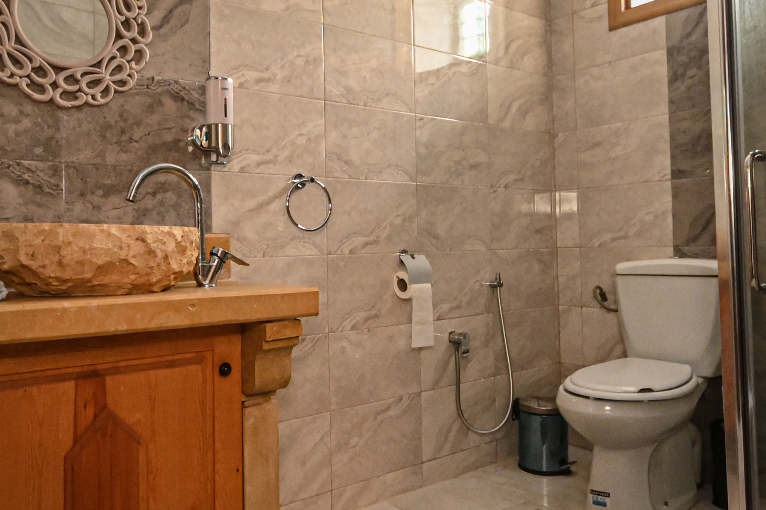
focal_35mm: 29
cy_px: 220
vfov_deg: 44.8
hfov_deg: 63.6
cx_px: 357
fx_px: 617
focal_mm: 10
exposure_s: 1/60
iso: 3200
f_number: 4
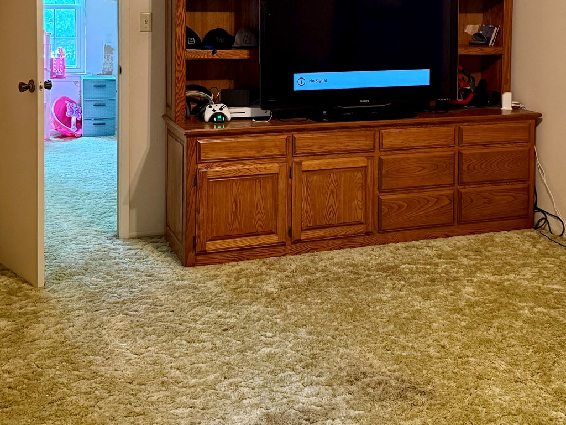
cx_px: 327
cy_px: 39
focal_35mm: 48
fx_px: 785
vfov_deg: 29.0
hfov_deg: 39.6
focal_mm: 6.76
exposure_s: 1/60
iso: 640
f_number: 1.78
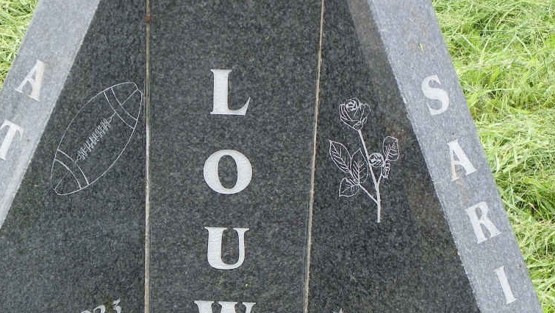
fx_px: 1987
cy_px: 274
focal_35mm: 135
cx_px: 244
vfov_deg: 9.0
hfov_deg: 15.9
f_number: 4
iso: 64
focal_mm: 13.8
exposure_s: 1/80
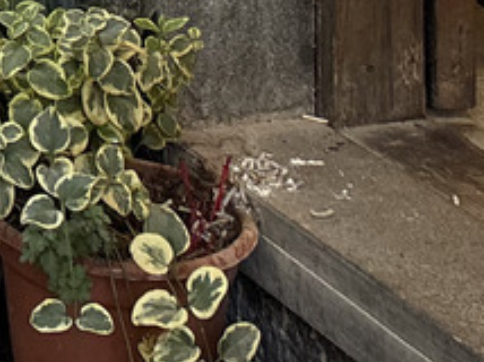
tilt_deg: +0.4
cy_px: -645
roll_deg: +0.6
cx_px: -398
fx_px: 2039
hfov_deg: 12.3
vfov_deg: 8.7
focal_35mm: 146
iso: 125
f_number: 1.6
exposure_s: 1/132
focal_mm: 5.96
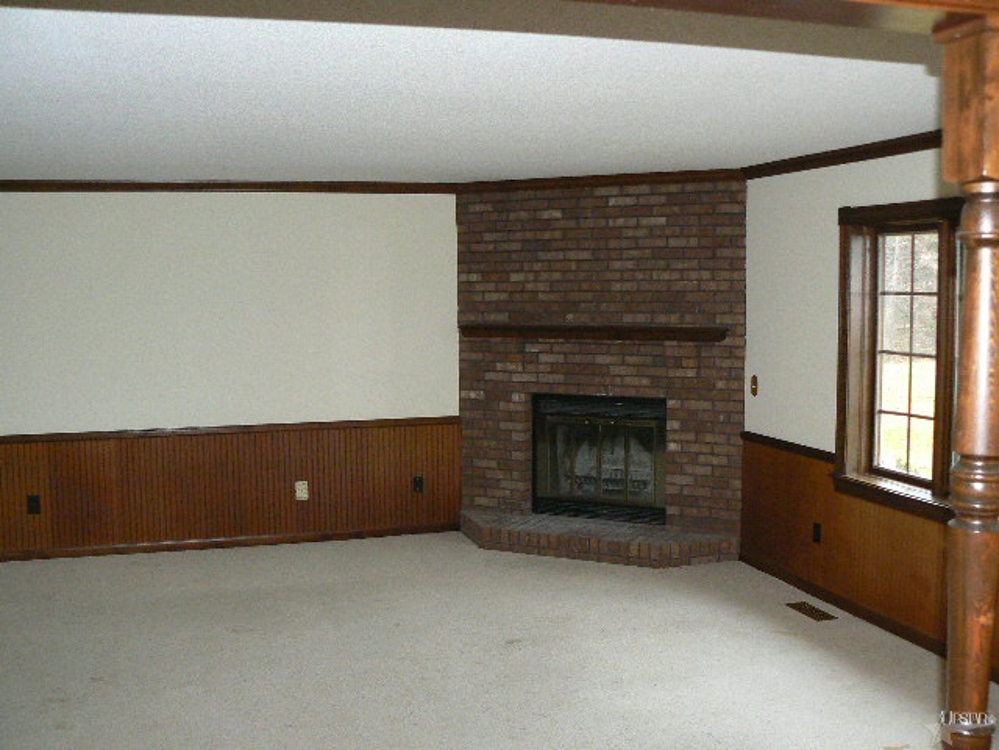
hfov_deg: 51.4
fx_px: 1039
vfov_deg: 39.7
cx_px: 500
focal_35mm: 36
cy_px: 375
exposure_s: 1/30
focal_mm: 6
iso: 250
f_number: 2.8
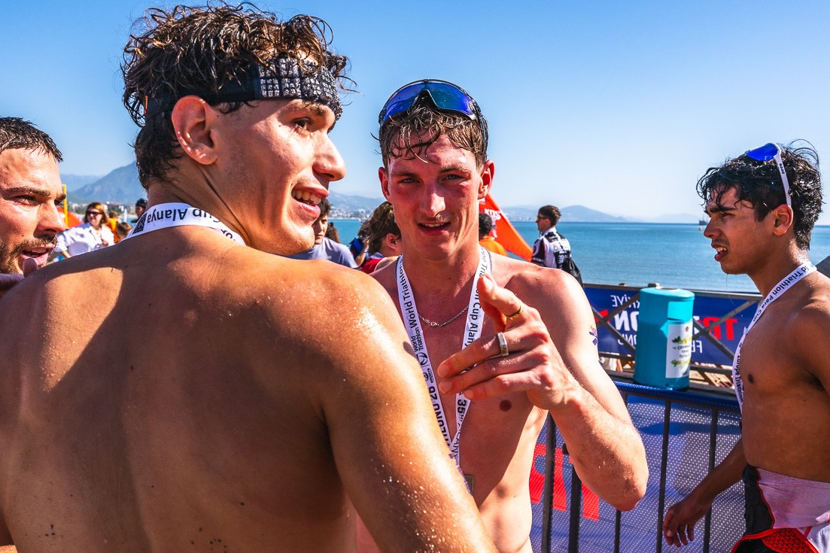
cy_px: 268
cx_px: 412
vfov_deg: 44.9
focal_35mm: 29
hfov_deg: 63.7
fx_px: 668
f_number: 8
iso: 320
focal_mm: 25
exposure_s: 1/1600
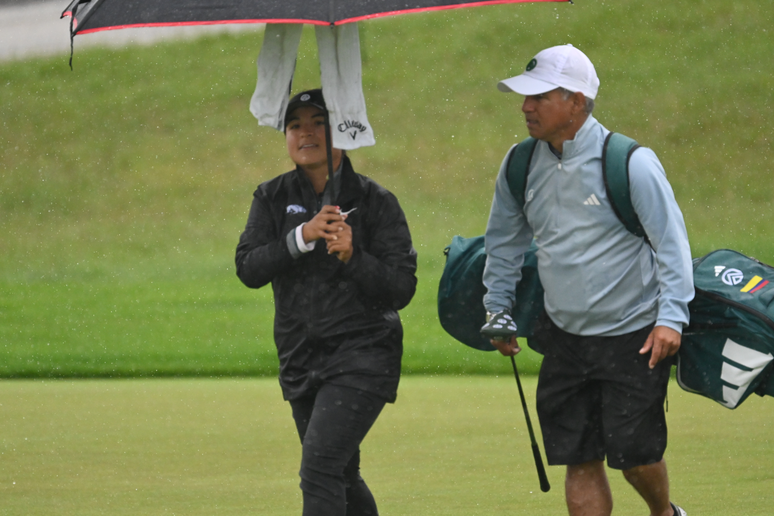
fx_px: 12899
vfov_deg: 2.3
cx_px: 387
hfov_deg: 3.4
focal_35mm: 600
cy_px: 258
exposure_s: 1/4000
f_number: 5.6
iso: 2500
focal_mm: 400
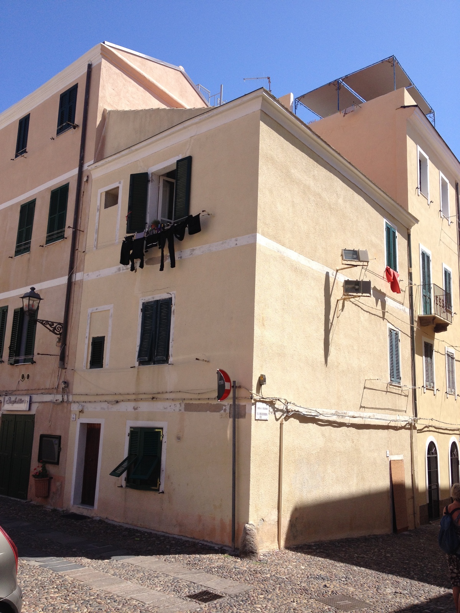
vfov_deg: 52.6
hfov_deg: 40.7
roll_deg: -0.9
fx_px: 620
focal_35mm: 35
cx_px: 230
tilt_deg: +8.9
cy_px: 306
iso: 50
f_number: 2.4
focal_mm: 4.28
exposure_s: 1/1453
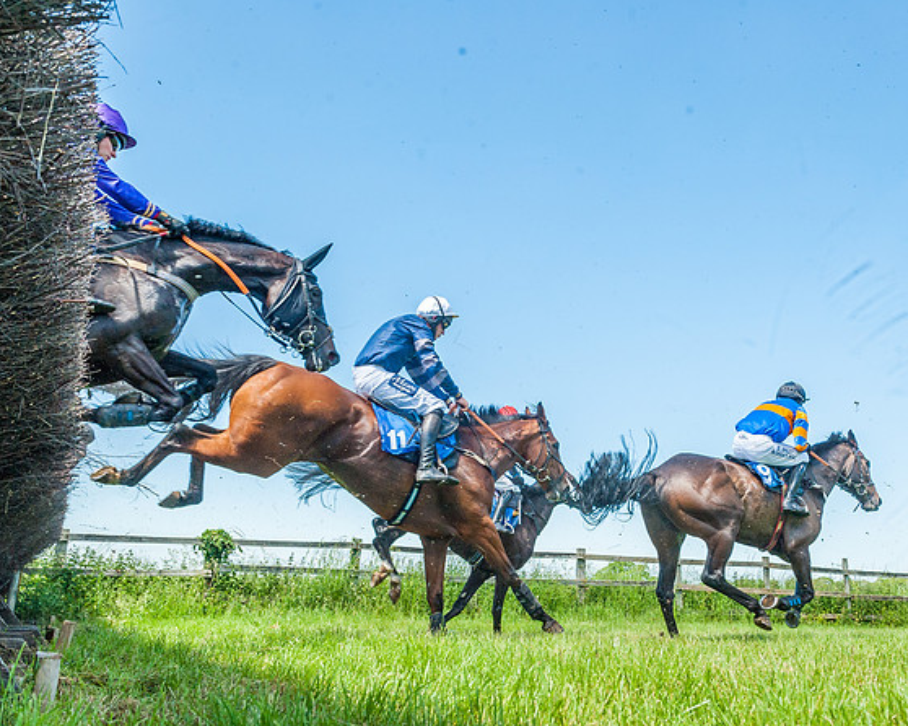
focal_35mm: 33
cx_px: 493
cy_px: 363
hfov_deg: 54.2
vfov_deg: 44.5
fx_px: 887
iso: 400
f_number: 8
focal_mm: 29
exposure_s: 1/1000
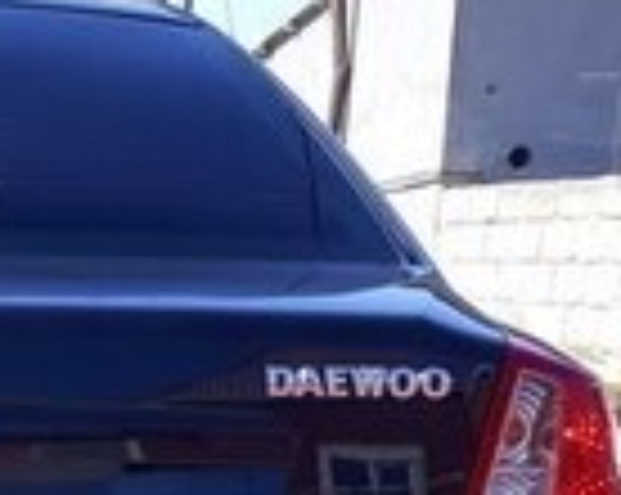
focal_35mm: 126
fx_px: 2313
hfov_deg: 13.7
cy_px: 646
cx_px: -482
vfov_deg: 11.9
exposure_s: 1/786
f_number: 1.9
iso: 40
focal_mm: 3.6
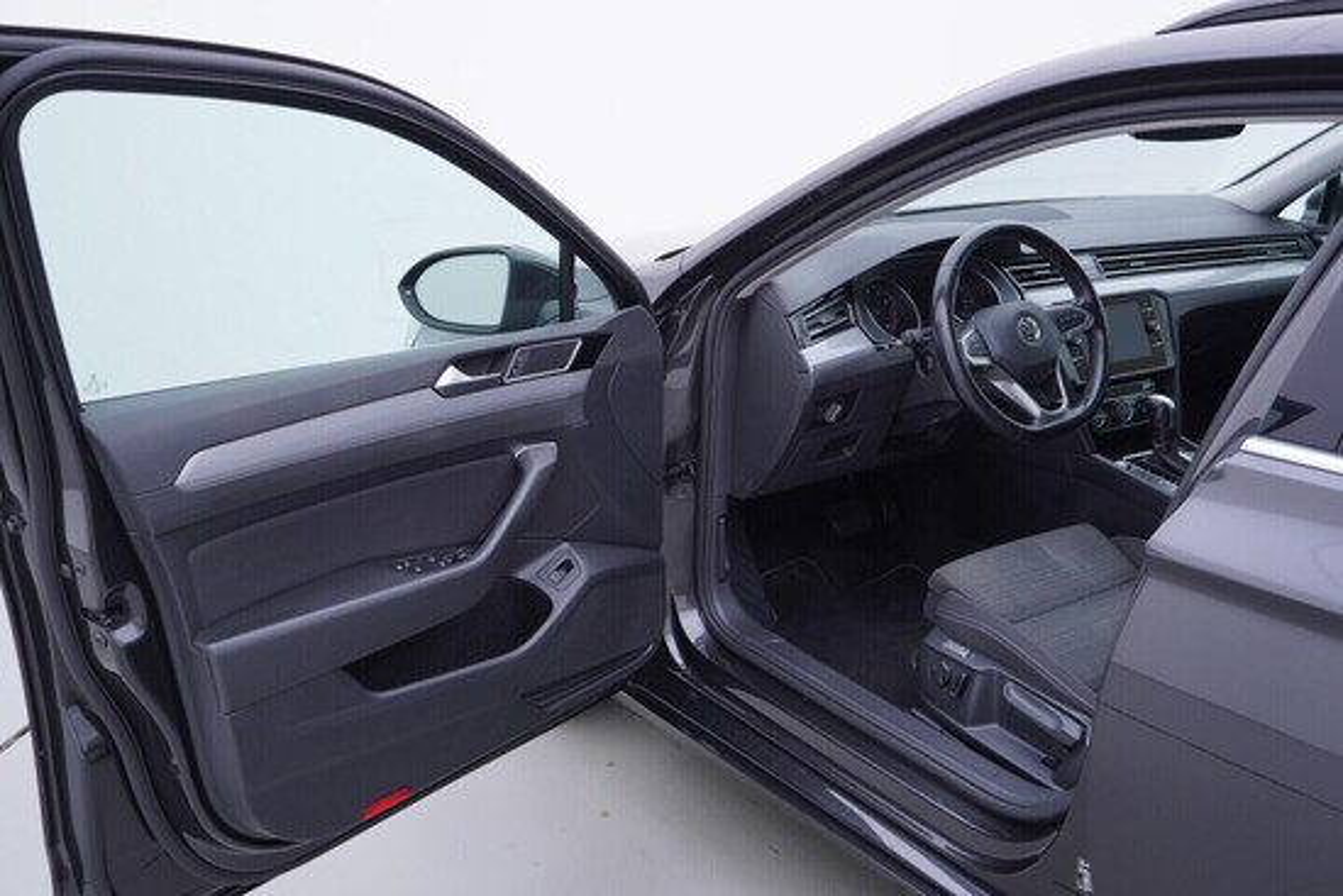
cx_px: 672
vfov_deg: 36.9
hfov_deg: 53.1
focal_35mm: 36
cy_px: 448
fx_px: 1343
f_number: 3.2
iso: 125
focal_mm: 24
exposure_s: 1/50
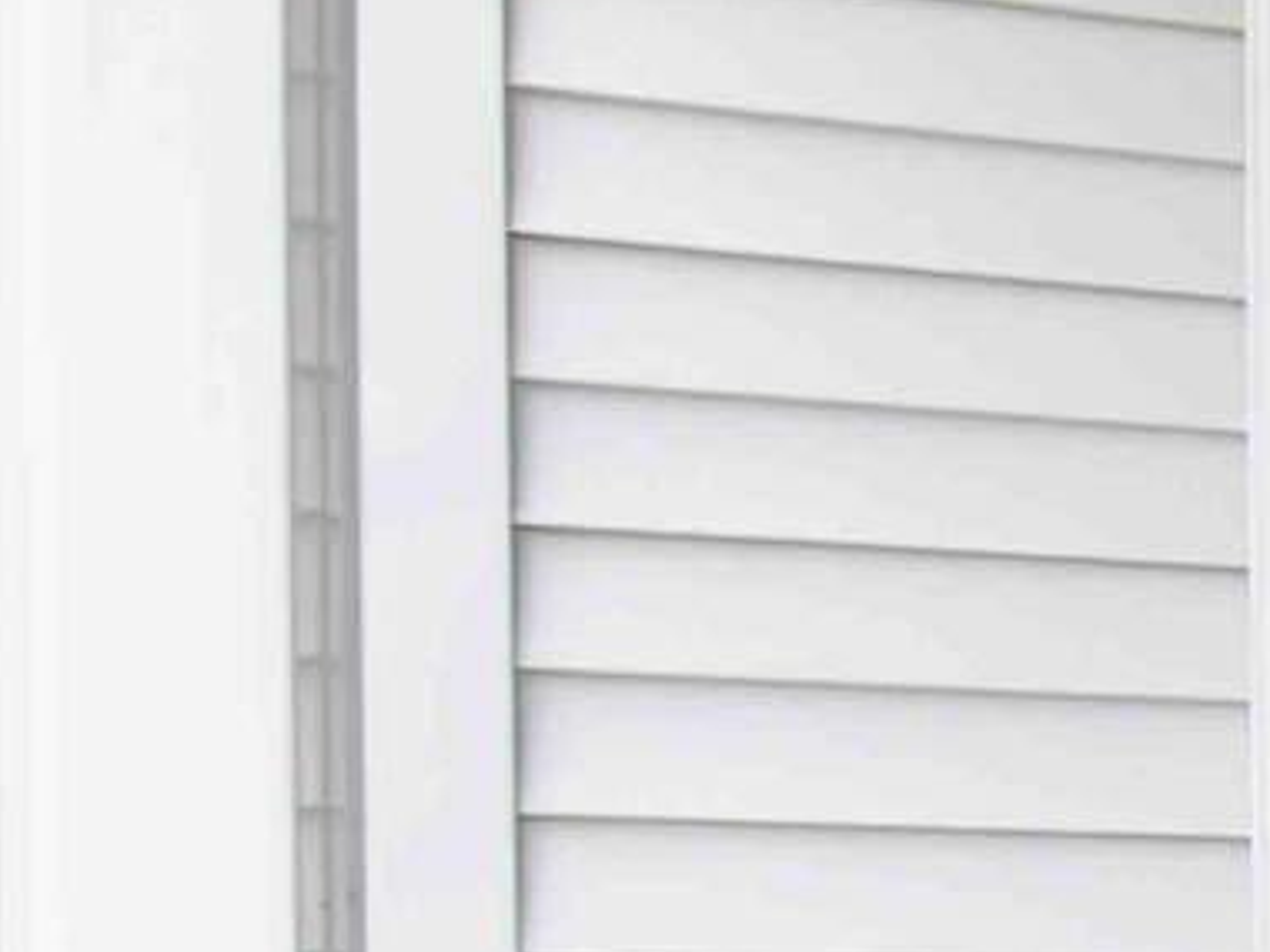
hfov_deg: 12.1
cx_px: 3386
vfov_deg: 12.3
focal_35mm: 116
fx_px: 4256
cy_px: 1334
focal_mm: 14
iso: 280
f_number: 7.1
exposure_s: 1/100
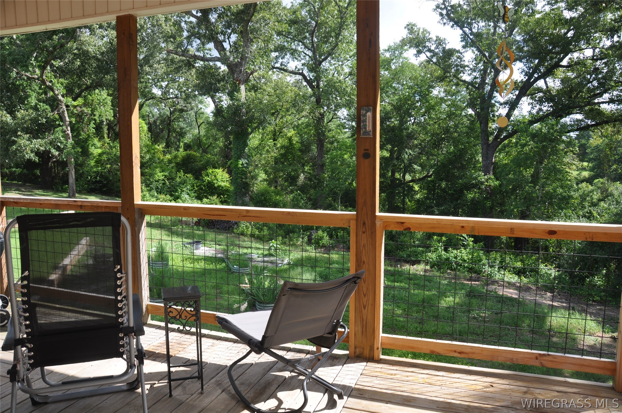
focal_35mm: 27
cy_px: 206
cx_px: 311
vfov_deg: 47.8
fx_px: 466
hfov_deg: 67.4
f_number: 7.1
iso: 200
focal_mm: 18
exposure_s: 1/200
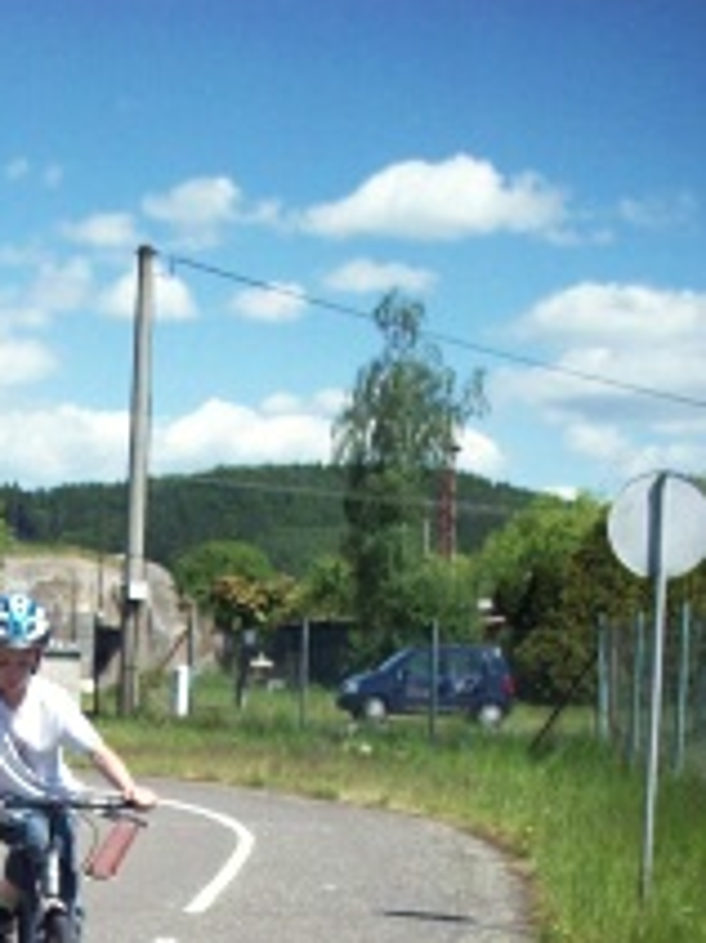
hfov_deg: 18.3
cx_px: 31
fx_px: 2150
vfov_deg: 23.5
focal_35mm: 79
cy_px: 992
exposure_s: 1/369
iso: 80
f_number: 5.6
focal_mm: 6.2
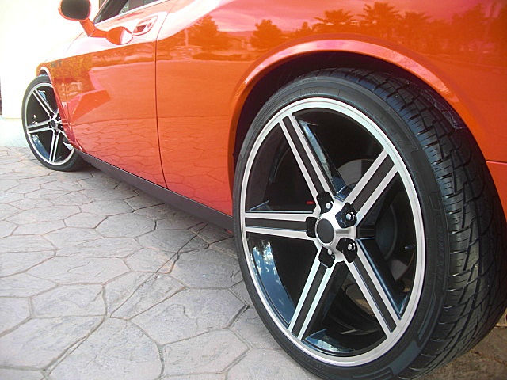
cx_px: 254
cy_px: 190
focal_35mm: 36
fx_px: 527
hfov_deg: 51.4
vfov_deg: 39.7
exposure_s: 1/60
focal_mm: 6.3
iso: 50
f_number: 2.8
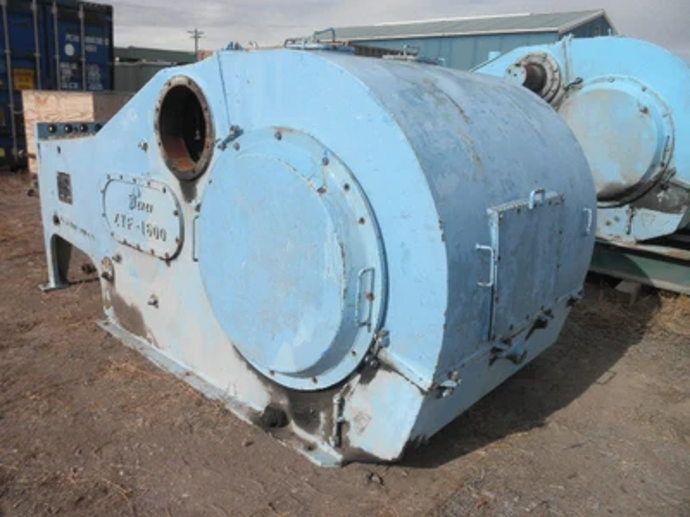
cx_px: 345
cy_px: 258
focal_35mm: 28
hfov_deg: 63.4
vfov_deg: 49.7
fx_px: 558
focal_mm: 5
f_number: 8.5
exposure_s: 1/200
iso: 64
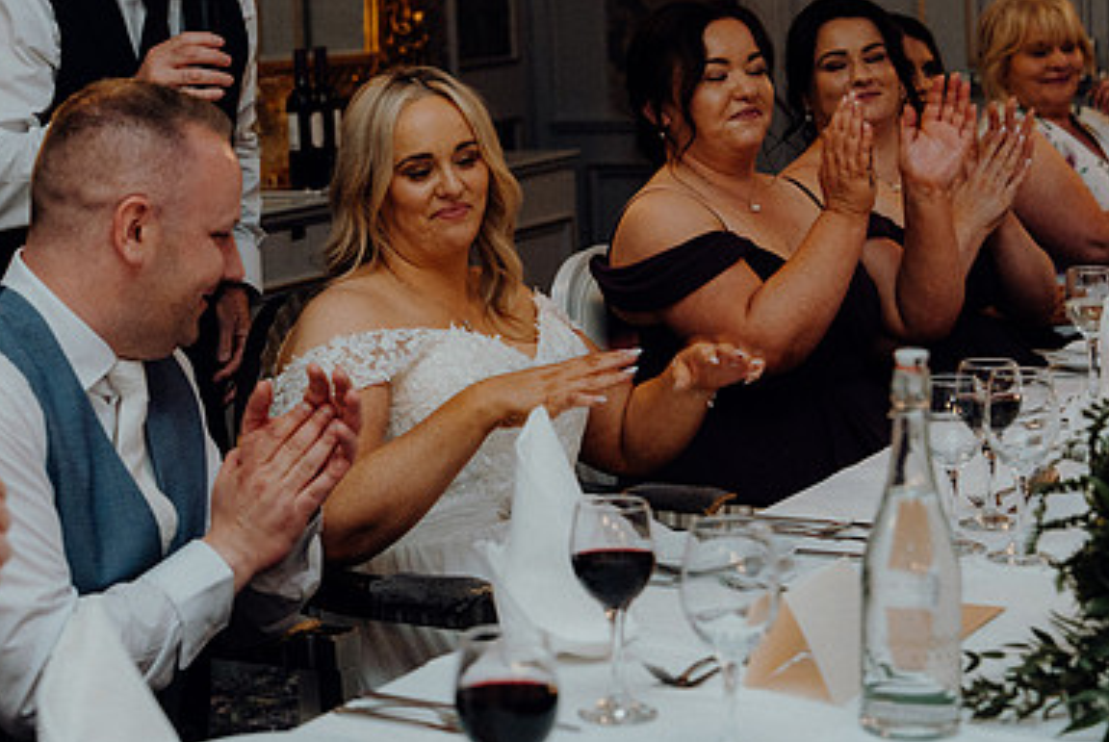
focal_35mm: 86
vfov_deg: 15.9
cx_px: 286
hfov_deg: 23.4
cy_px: 209
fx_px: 2652
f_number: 3.5
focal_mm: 57
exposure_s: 1/160
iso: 2500
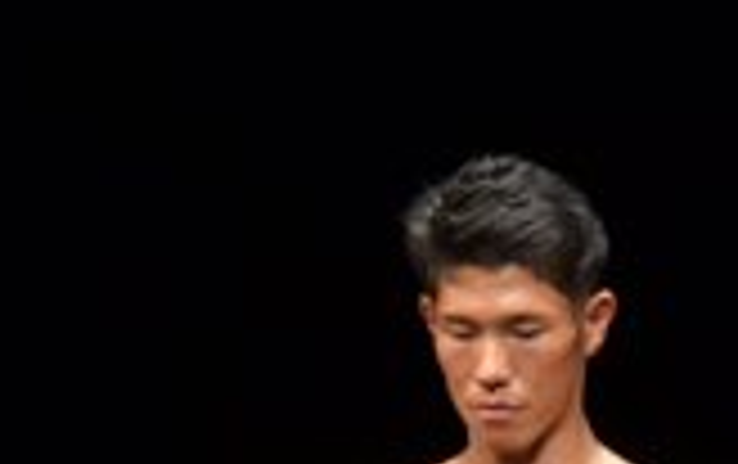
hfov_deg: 1.8
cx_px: 475
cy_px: 1059
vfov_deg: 1.1
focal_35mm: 1153
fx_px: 23222
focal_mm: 160
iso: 4000
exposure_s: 1/400
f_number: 5.6
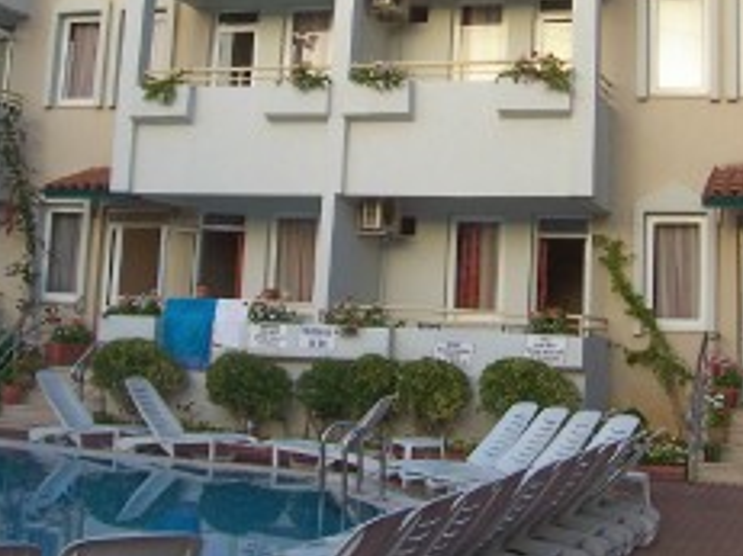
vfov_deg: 24.2
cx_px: 376
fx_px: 1266
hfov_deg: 32.7
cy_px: 80
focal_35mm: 59
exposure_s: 1/250
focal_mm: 5.6
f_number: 2.7
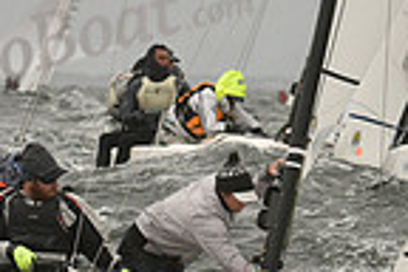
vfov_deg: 1.7
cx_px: 402
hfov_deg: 2.6
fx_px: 9100
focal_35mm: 803
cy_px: 152
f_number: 7.1
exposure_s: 1/1250
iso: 400
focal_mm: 200
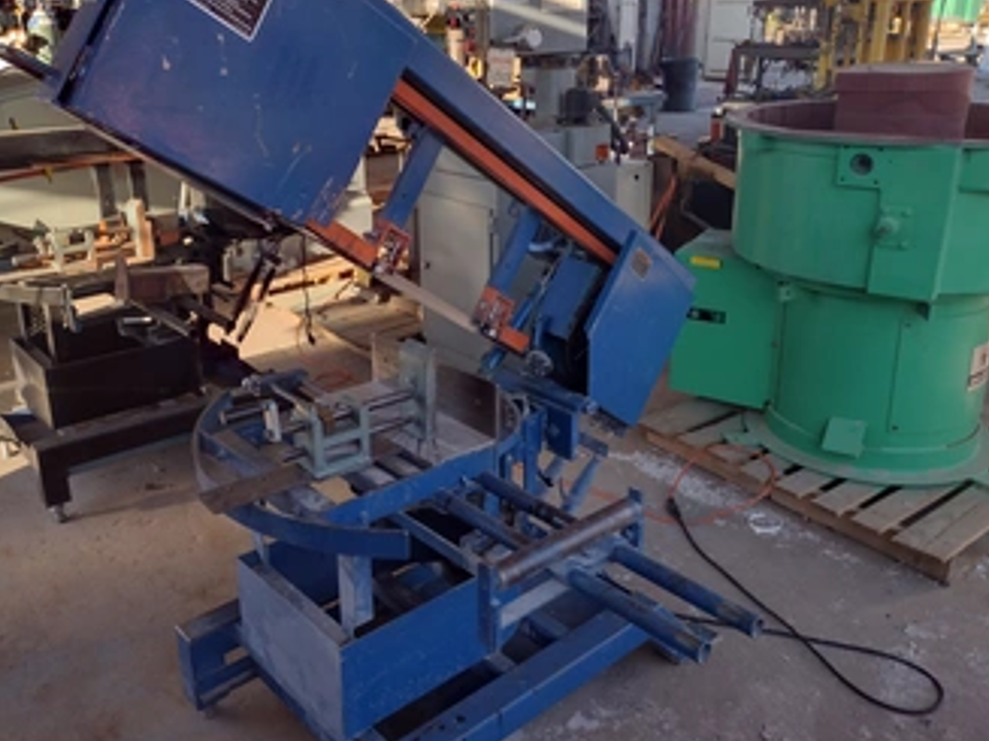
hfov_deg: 55.3
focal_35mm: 33
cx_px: 457
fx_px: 942
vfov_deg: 42.9
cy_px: 342
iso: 100
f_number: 1.7
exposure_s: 1/489
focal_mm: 4.71
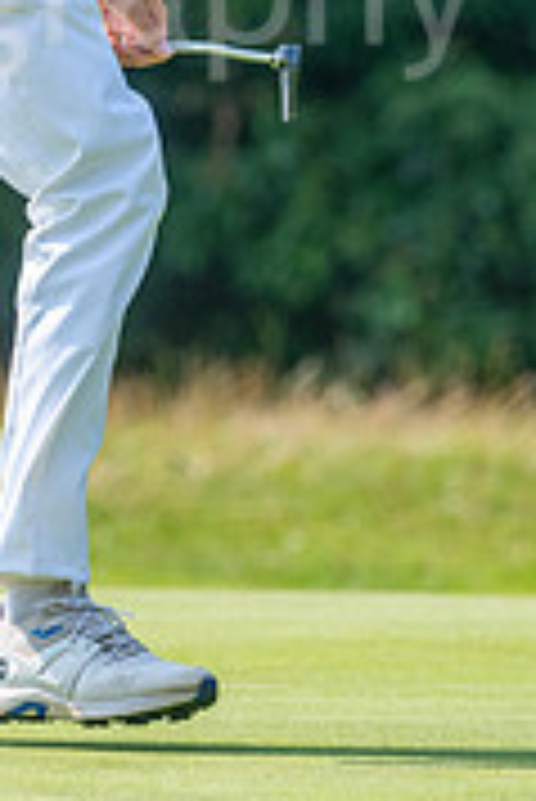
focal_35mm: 1135
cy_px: -198
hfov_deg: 1.2
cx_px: -9
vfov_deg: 1.8
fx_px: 25297
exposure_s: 1/2500
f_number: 5
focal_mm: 300
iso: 640
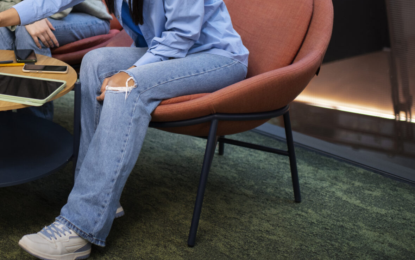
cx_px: 56
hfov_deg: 31.7
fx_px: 701
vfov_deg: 20.6
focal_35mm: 62
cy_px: 41
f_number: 1.8
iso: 320
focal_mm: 35
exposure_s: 1/200
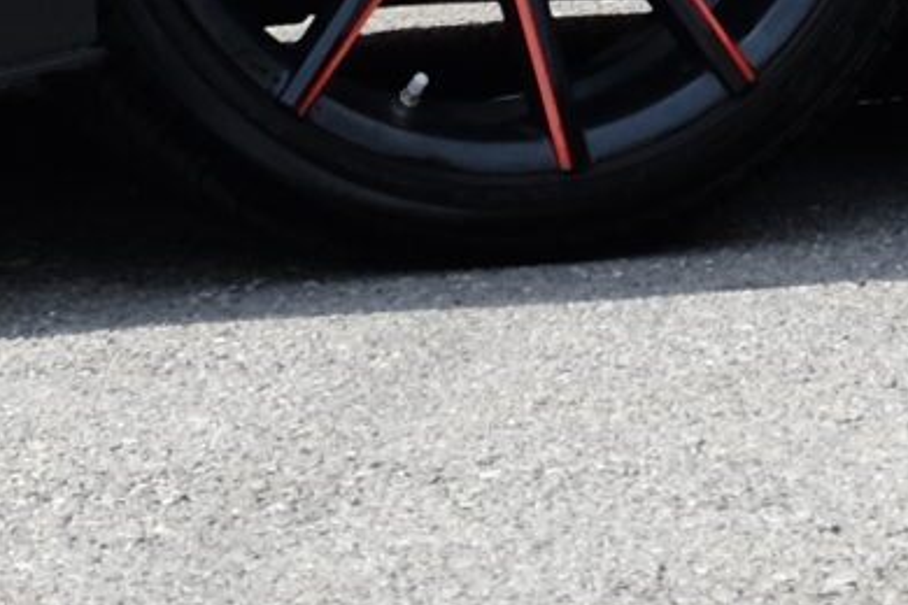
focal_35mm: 440
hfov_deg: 4.7
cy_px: -811
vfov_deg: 3.1
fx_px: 11097
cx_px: 1190
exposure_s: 1/420
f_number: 5.6
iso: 400
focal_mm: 44.4
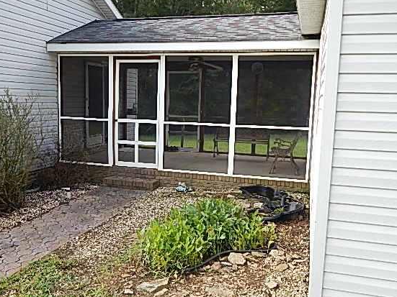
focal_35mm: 36
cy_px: 157
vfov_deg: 39.6
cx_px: 170
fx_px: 413
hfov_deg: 51.2
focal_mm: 5.6
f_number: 3.2
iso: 125
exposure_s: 1/250
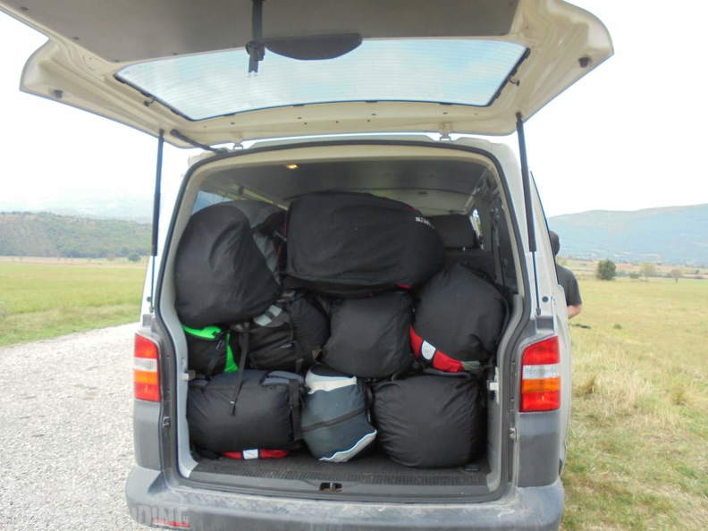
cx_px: 354
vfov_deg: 53.1
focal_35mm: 26
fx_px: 532
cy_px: 266
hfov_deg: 67.3
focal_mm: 4.6
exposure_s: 1/250
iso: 160
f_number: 3.5
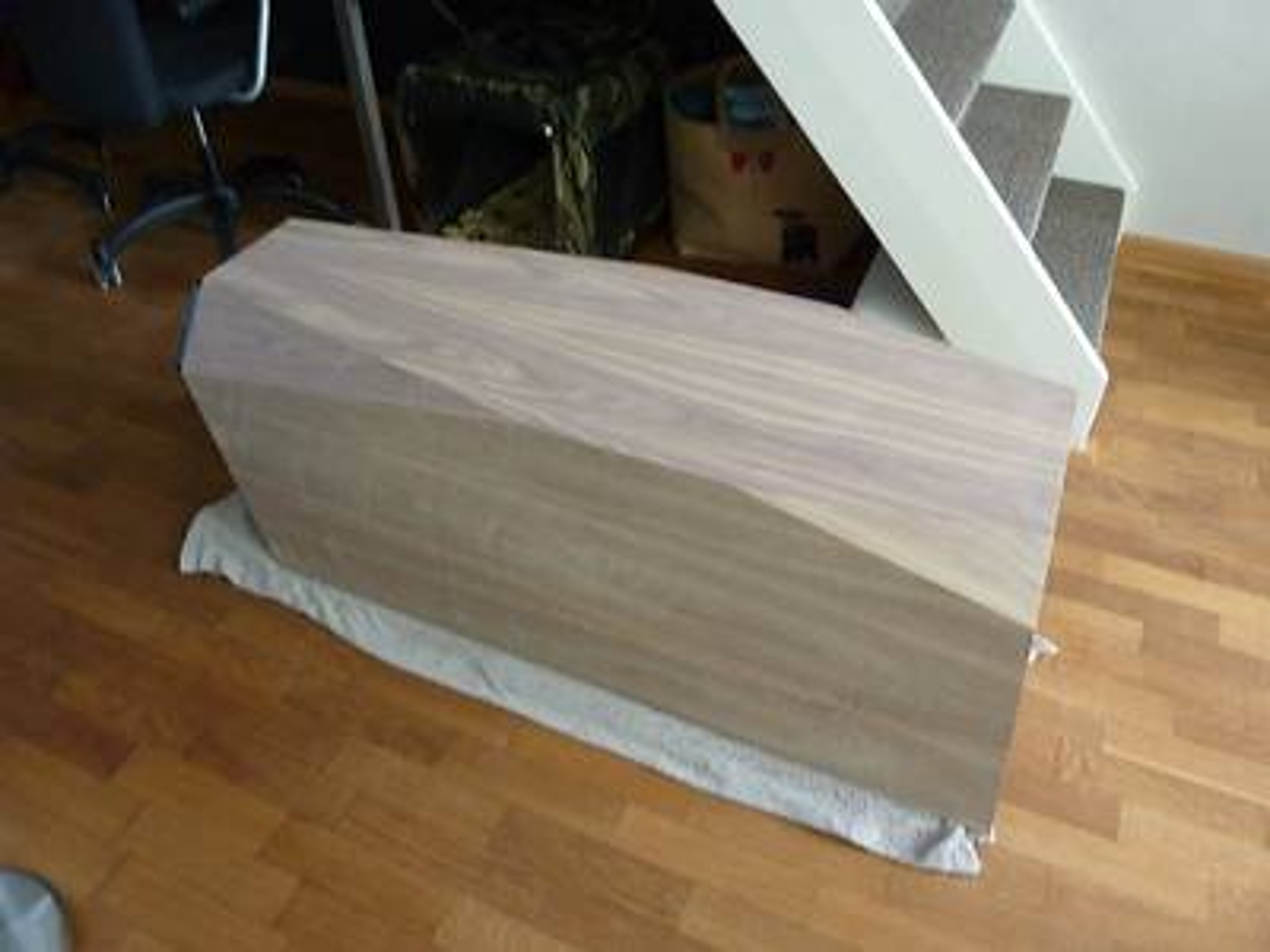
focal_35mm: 25
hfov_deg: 69.4
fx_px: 917
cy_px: 476
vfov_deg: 54.9
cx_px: 635
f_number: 3.3
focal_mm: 4.1
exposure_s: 1/25
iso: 400
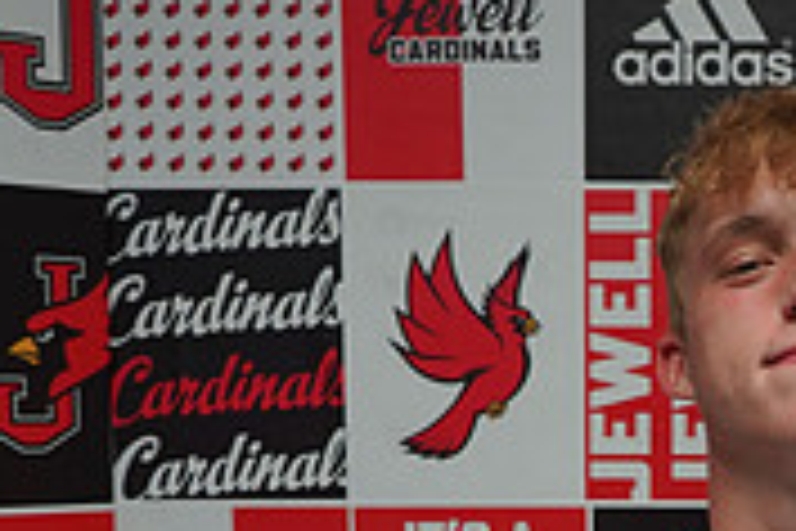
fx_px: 2034
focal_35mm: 92
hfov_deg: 21.4
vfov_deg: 14.3
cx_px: 778
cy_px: 673
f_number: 4
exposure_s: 1/160
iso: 640
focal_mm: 28
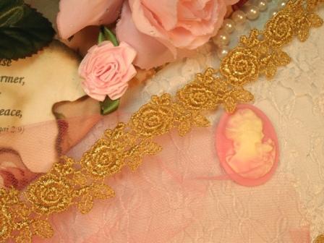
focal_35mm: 58
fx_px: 543
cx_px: 162
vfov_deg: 25.2
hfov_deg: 33.2
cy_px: 122
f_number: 5.5
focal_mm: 10.4
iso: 80
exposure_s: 1/90
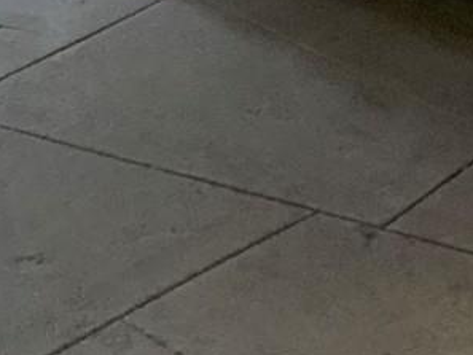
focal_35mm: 156
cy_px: -594
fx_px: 2132
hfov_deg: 12.5
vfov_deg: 8.4
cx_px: 21
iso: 160
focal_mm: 3
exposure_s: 1/60
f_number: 1.8
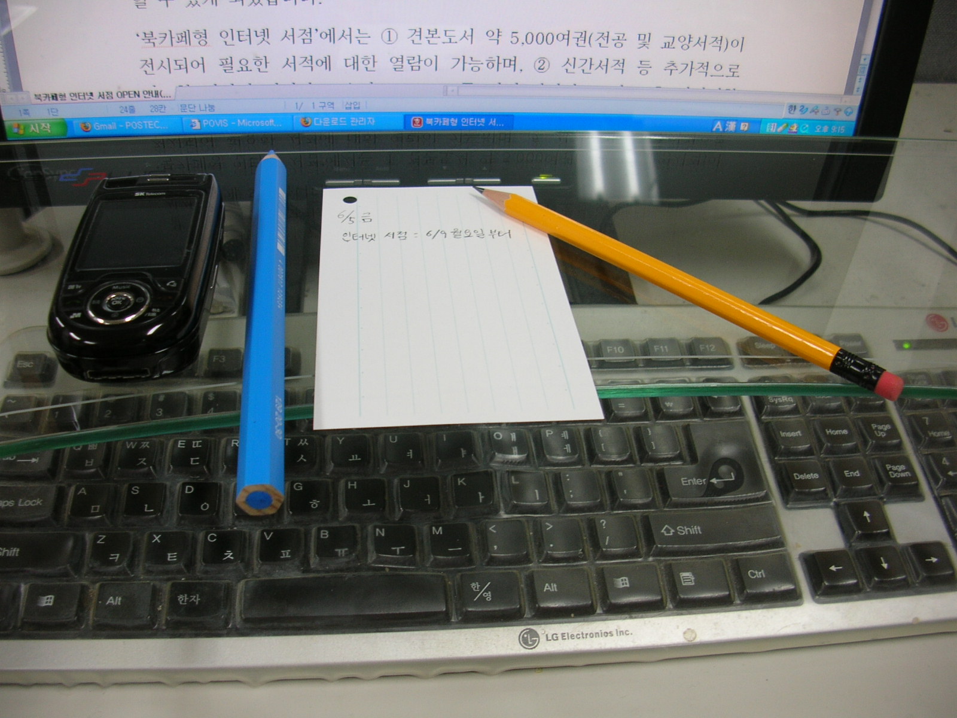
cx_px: 478
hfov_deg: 52.6
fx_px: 968
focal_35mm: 35
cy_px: 359
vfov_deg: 40.7
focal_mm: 5.8
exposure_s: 1/9
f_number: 2.8
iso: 50
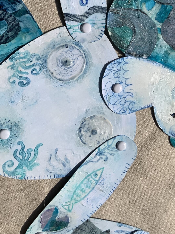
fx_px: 351
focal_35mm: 52
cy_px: 67
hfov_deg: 28.0
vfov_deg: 36.2
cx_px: 91
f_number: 1.8
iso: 20
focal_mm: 3
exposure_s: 1/8621
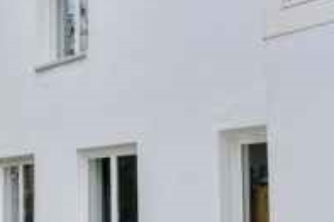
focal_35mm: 65
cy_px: 175
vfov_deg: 20.7
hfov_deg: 30.0
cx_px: 49
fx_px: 603
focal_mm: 16
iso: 800
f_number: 8
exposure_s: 1/1600
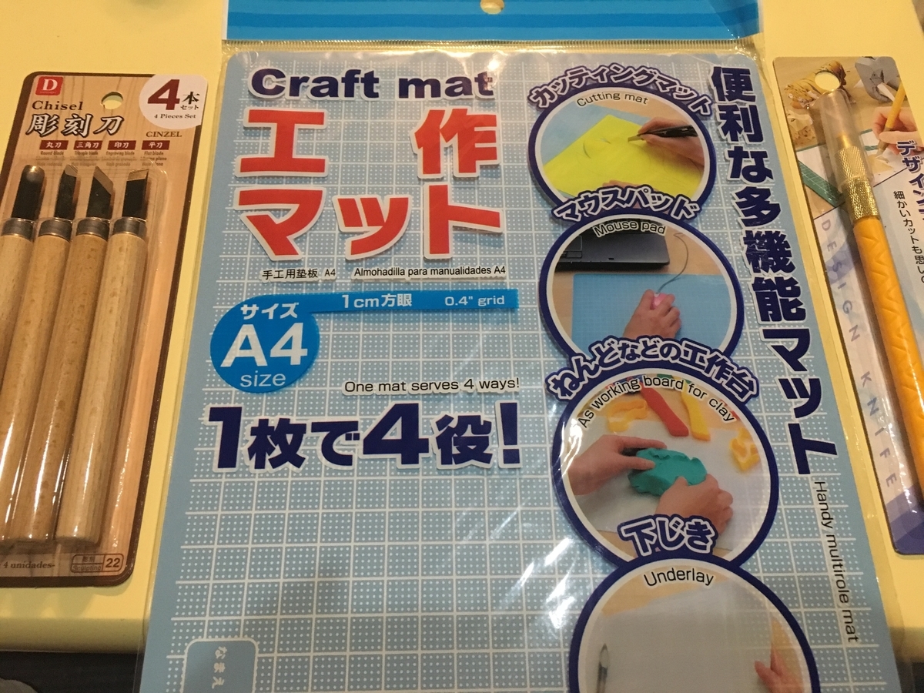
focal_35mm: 29
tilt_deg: -64.0
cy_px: 346
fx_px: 774
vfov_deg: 48.2
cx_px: 462
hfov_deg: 61.7
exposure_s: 1/30
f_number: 2.2
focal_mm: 4.15
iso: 200
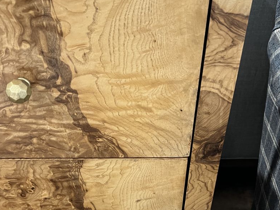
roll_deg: -0.9
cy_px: 156
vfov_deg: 35.2
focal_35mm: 40
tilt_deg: -35.8
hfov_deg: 46.8
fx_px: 324
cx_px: 141
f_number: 1.5
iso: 400
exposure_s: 1/40
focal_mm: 5.7
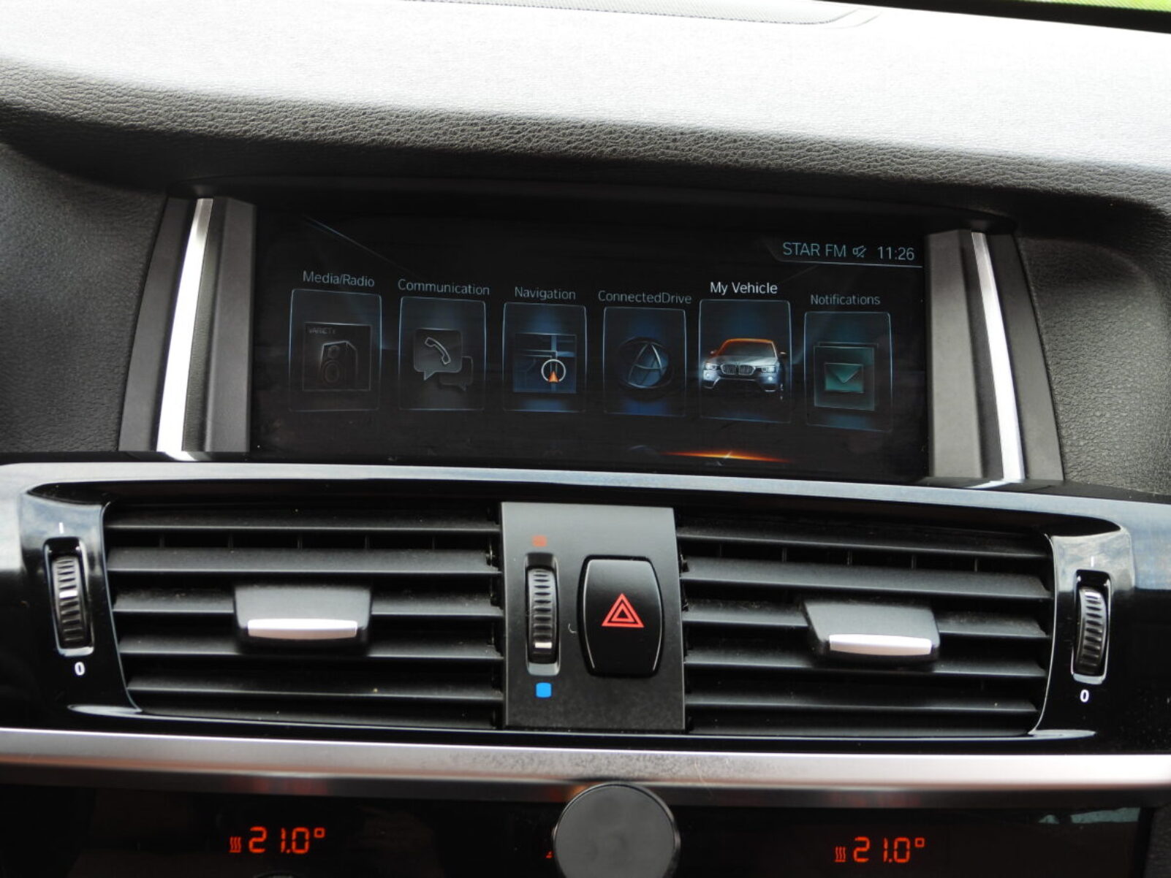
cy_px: 439
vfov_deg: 17.4
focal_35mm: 85
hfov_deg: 23.0
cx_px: 586
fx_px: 2876
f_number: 3.5
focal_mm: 15.3
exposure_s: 1/60
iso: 100
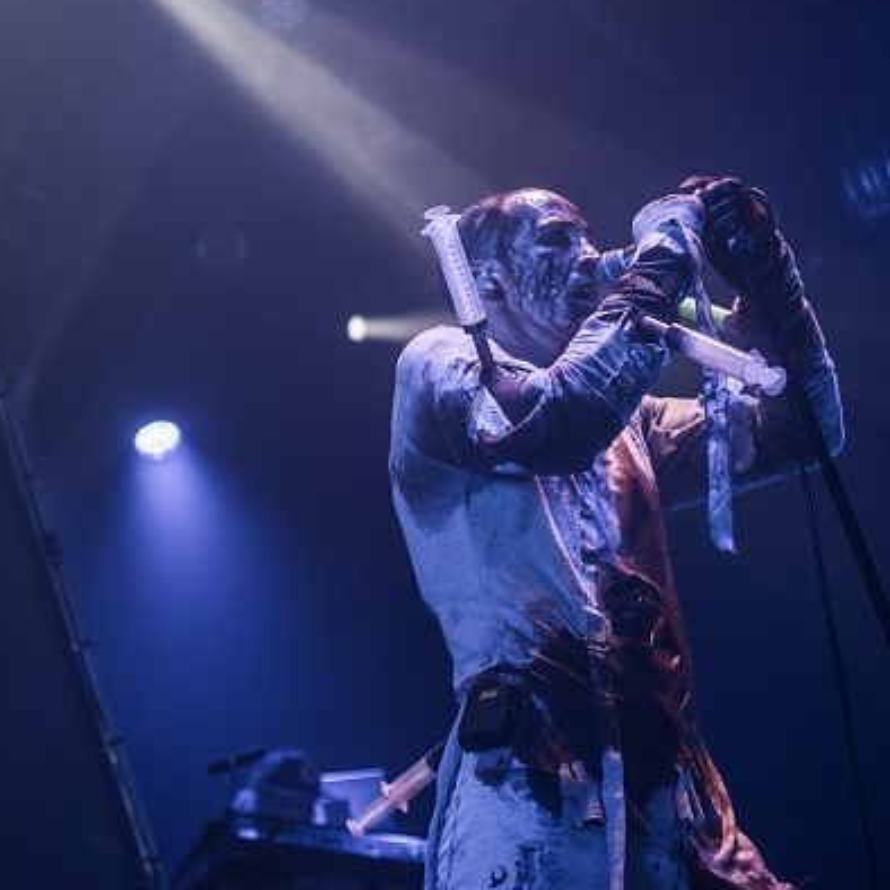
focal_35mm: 70
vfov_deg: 24.7
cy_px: 457
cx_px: 298
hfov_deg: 24.5
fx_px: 2036
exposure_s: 1/80
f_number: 2.8
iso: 320
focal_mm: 45
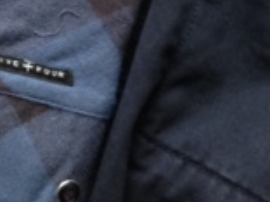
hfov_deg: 14.6
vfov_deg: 10.7
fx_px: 1053
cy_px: -71
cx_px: 151
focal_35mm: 135
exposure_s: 1/20
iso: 100
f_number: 2.4
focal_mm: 4.13
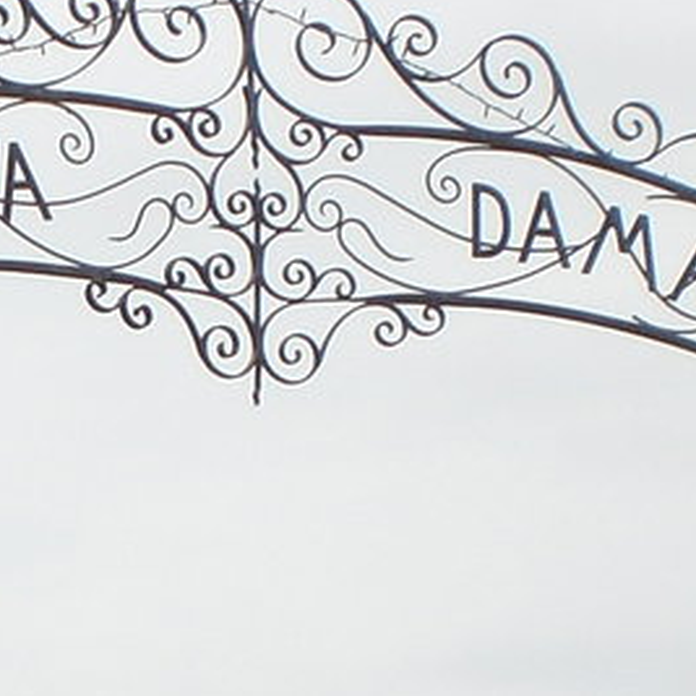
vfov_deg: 8.4
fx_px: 4572
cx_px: -258
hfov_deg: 8.6
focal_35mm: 201
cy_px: 1150
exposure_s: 1/400
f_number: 4.4
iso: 50
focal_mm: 6.3
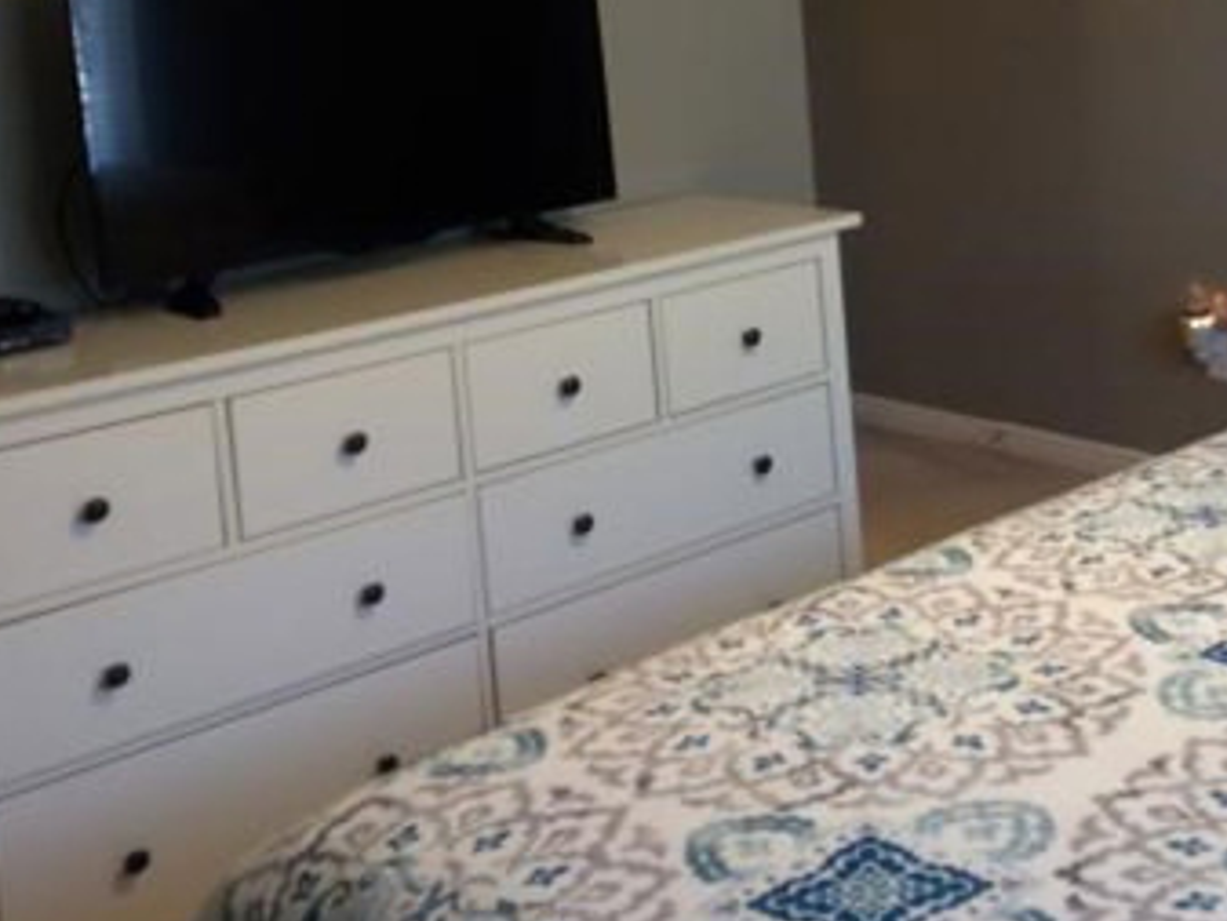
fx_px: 1950
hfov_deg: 33.8
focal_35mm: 55
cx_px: 1001
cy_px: 95
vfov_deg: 25.7
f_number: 2.2
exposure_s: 1/30
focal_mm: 4.15
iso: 80
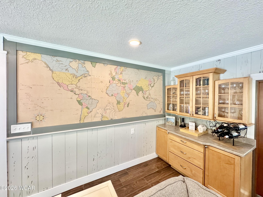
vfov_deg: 85.7
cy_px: 98
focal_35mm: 14
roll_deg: -0.6
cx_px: 132
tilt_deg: -1.4
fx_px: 106
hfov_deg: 102.1
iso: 320
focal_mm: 2.22
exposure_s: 1/120
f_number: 2.2
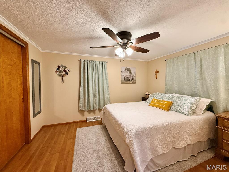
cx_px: 114
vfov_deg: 85.7
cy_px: 86
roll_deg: -0.2
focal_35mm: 14
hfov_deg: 102.1
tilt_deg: -2.0
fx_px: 93
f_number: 2.2
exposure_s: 1/120
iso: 400
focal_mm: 2.22
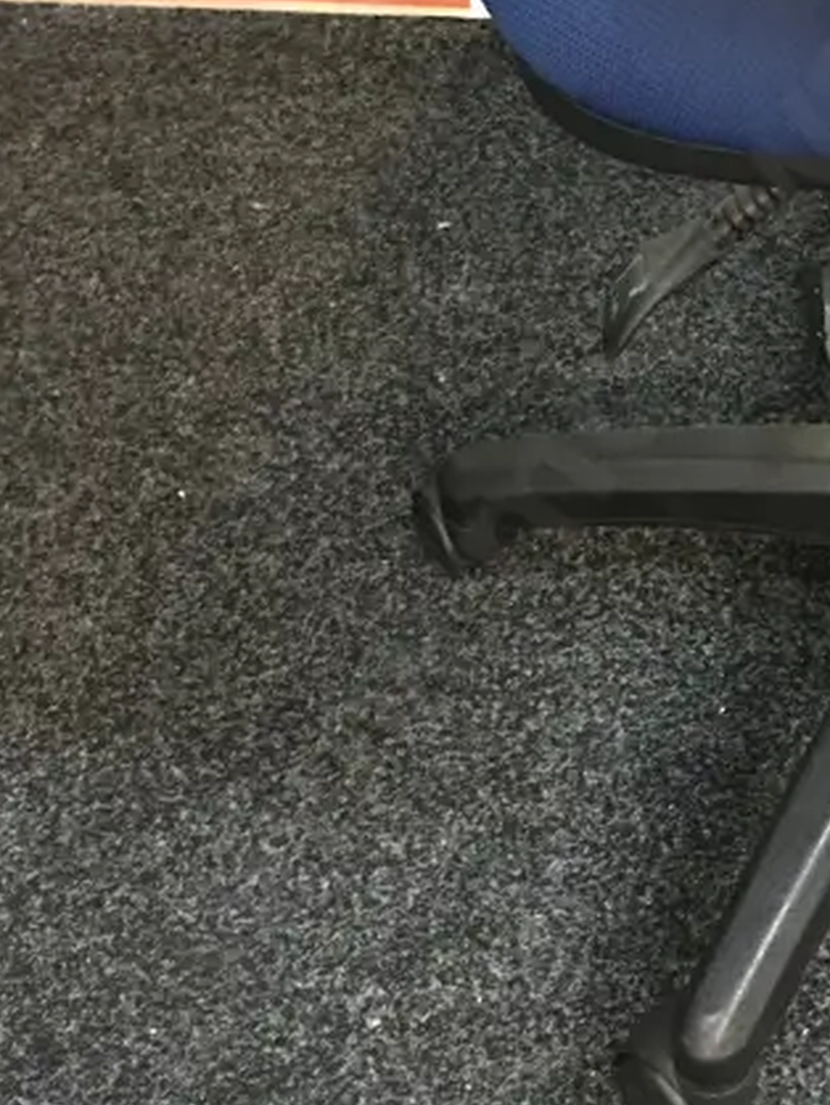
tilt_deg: -30.6
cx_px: 999
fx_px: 2268
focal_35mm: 71
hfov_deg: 19.5
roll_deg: -0.8
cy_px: -108
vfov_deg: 25.4
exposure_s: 1/8
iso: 160
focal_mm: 4.15
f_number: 2.2
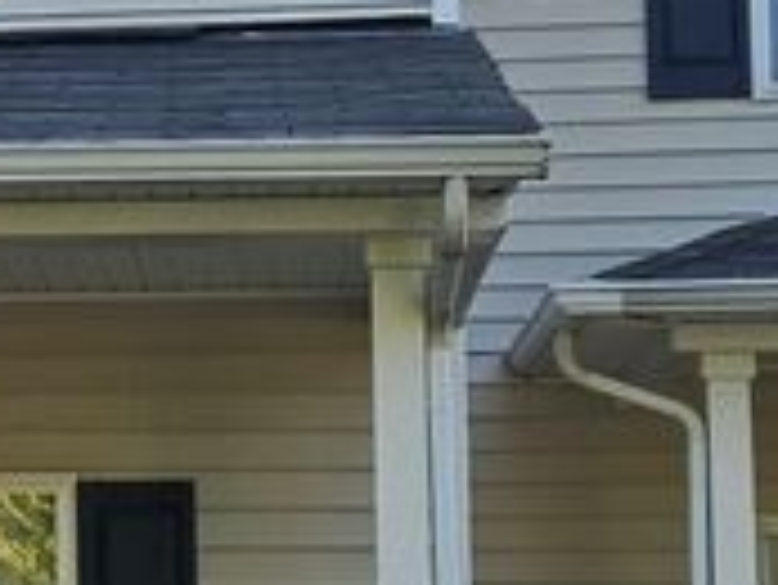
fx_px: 3059
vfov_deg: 10.9
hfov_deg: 13.9
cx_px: -279
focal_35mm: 136
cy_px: 328
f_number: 1.8
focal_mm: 5.4
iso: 25
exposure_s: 1/914
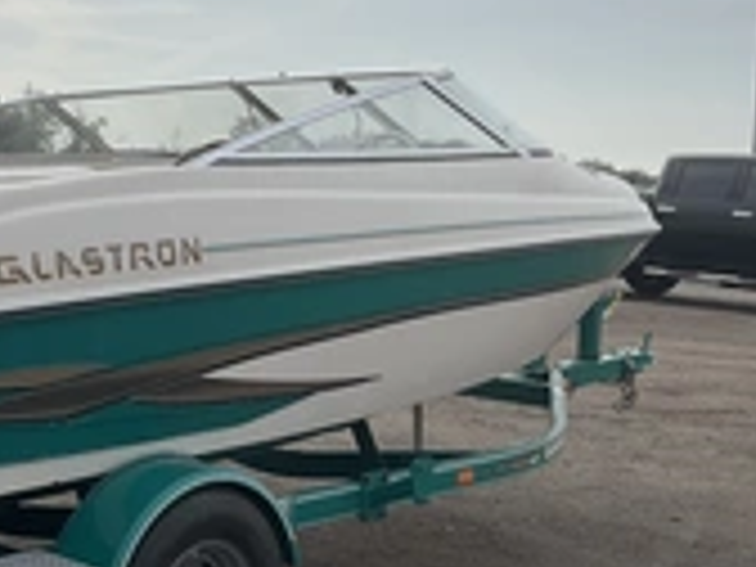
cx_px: -58
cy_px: 333
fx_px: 1507
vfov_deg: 21.3
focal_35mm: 69
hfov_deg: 26.2
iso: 25
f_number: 1.8
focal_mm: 3
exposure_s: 1/2227
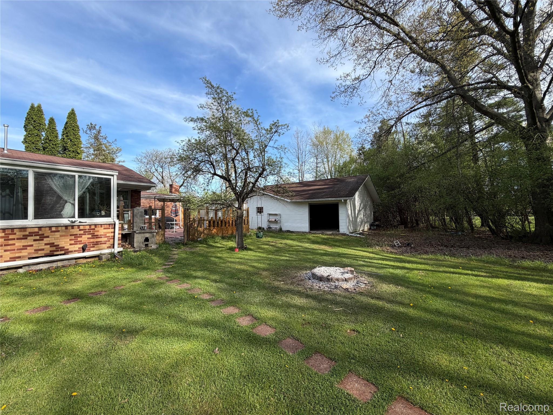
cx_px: 276
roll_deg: +1.5
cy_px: 208
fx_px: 224
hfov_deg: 102.1
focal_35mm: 14
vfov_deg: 85.7
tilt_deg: +1.7
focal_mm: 2.22
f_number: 2.2
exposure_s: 1/770
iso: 40
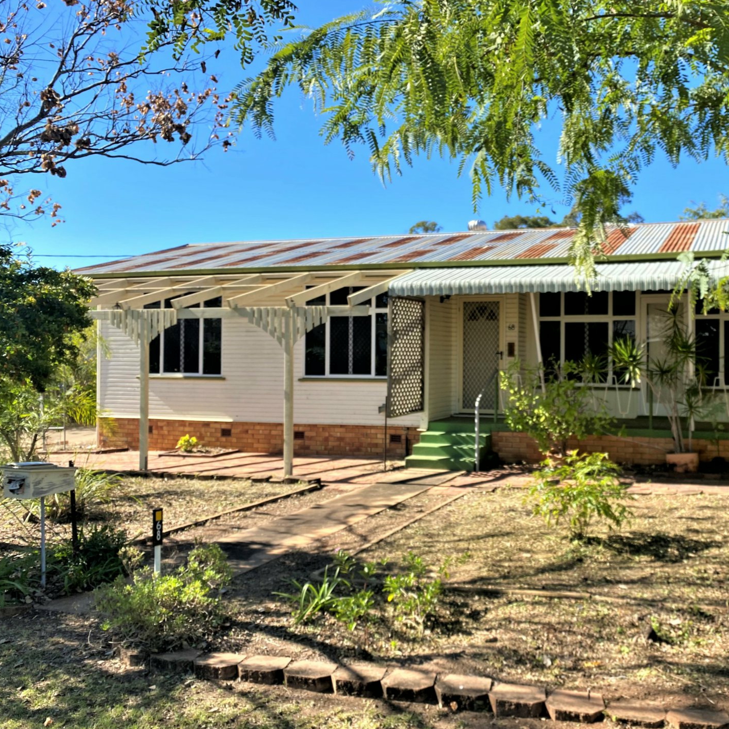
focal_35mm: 31
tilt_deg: -0.8
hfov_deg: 51.6
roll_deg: -2.0
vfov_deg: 52.5
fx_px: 739
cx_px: 485
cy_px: 362
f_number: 1.8
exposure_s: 1/637
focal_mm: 4.25
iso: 32
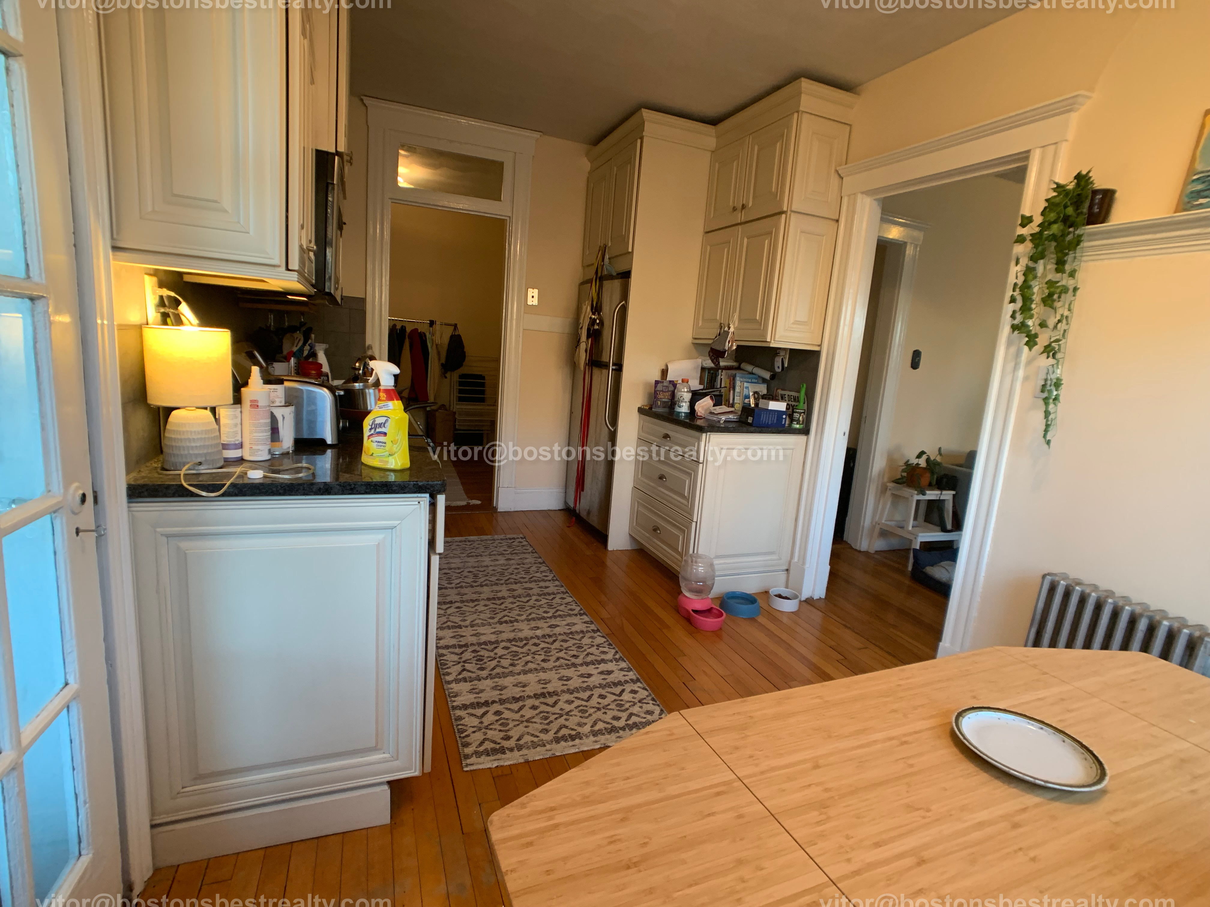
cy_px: 454
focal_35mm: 26
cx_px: 605
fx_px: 909
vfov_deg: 53.1
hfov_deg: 67.3
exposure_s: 1/60
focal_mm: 4.25
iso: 160
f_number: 1.8
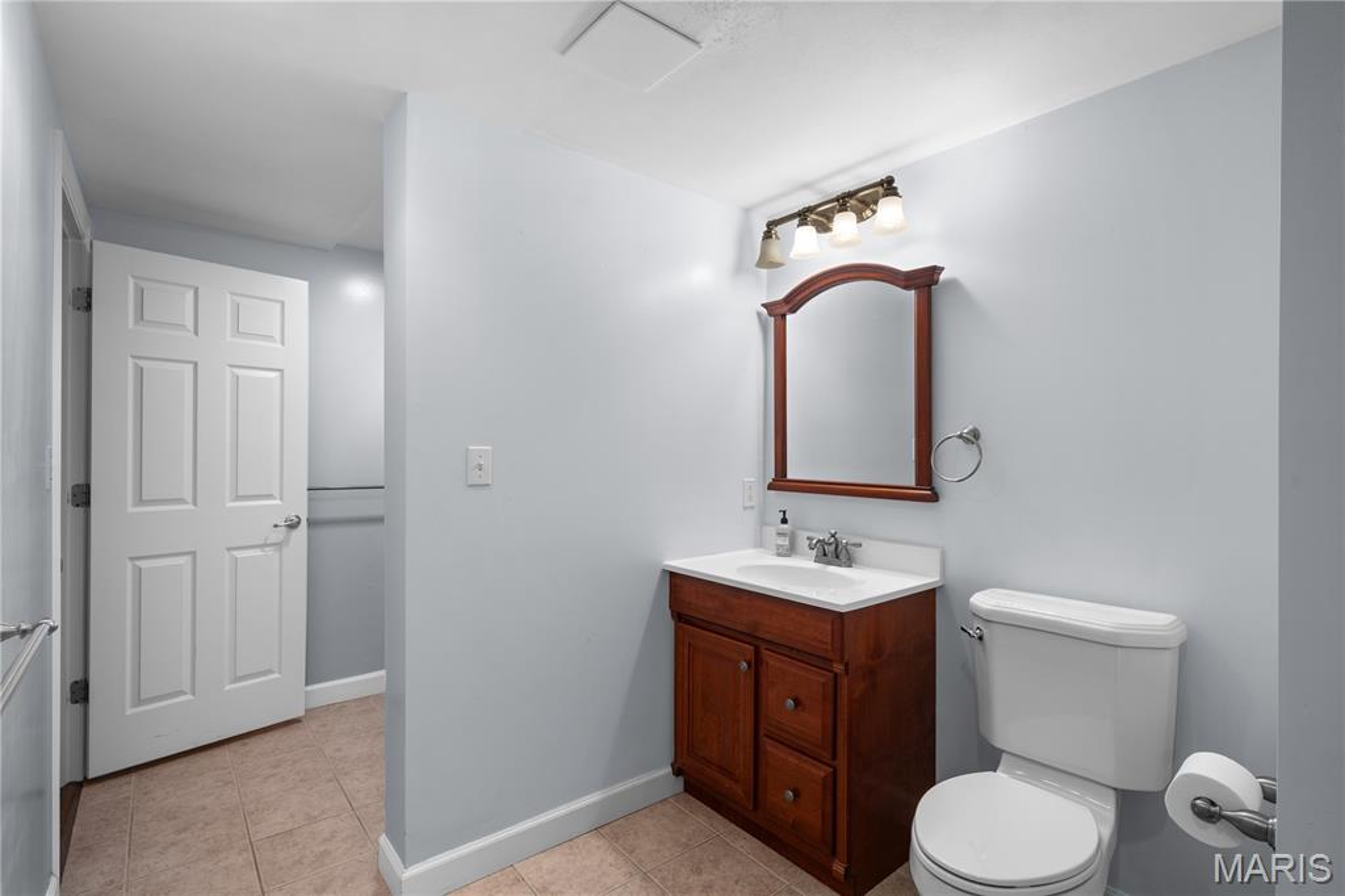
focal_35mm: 16
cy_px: 448
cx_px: 672
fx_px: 598
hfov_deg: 96.8
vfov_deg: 73.7
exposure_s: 1/3
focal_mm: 16
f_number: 7.1
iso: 400
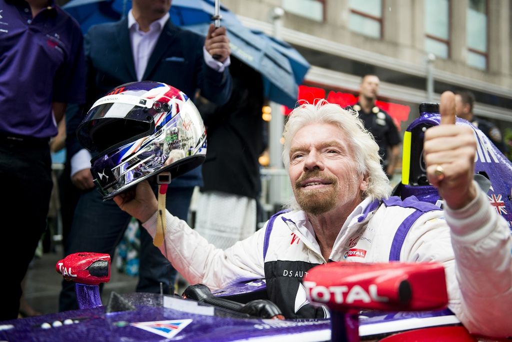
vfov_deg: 30.5
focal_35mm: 44
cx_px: 256
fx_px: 626
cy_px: 171
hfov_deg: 44.5
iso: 400
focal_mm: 44
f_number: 2.8
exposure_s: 1/320
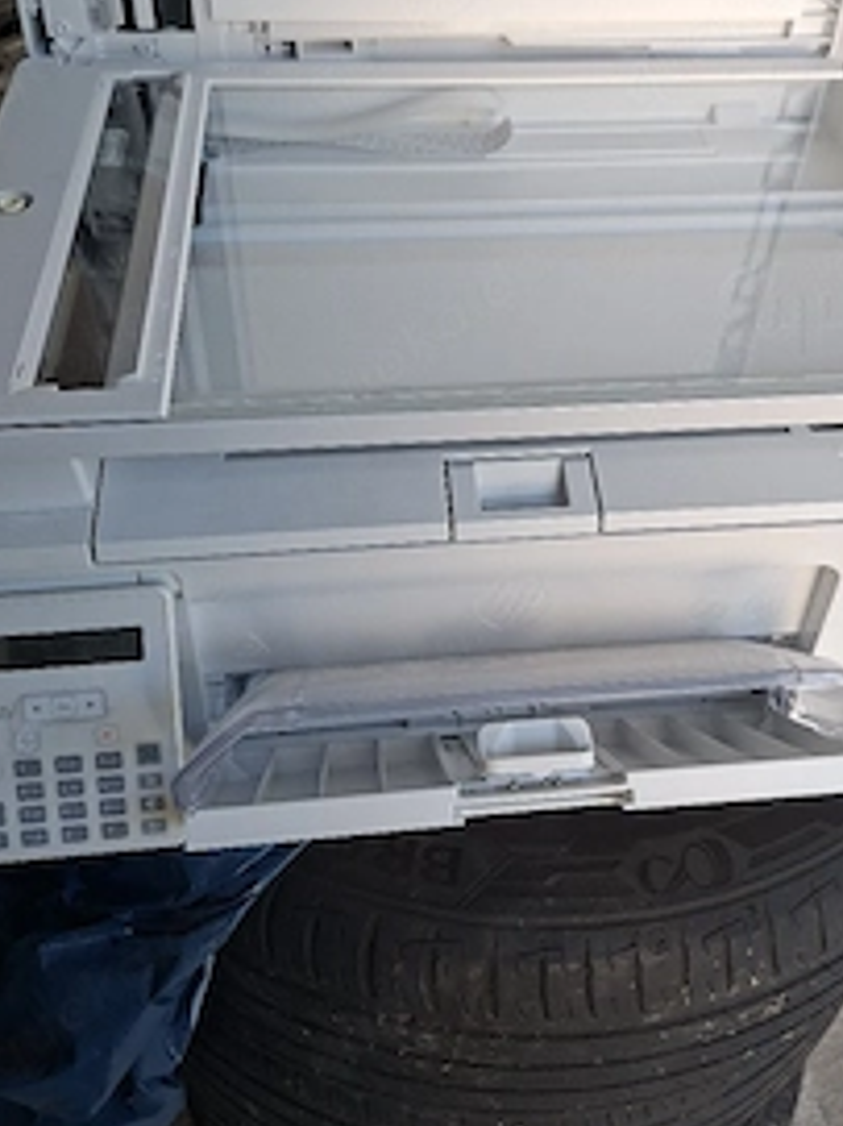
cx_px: 515
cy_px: 382
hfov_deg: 41.5
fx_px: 1105
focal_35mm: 34
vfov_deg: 53.0
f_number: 1.8
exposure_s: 1/120
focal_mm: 5.54
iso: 64
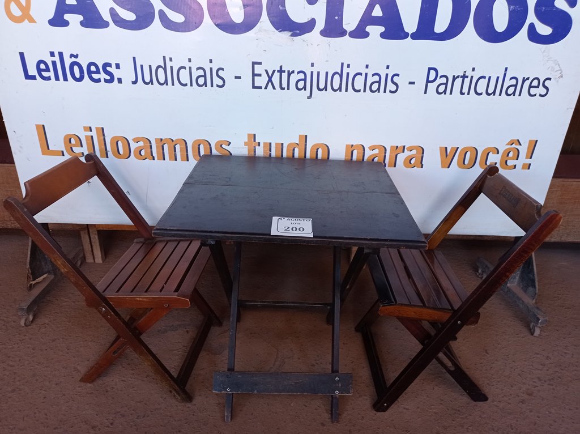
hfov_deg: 63.5
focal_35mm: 28
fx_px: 469
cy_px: 217
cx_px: 290
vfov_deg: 49.7
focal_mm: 4.7
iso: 117
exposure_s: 1/60
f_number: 1.79
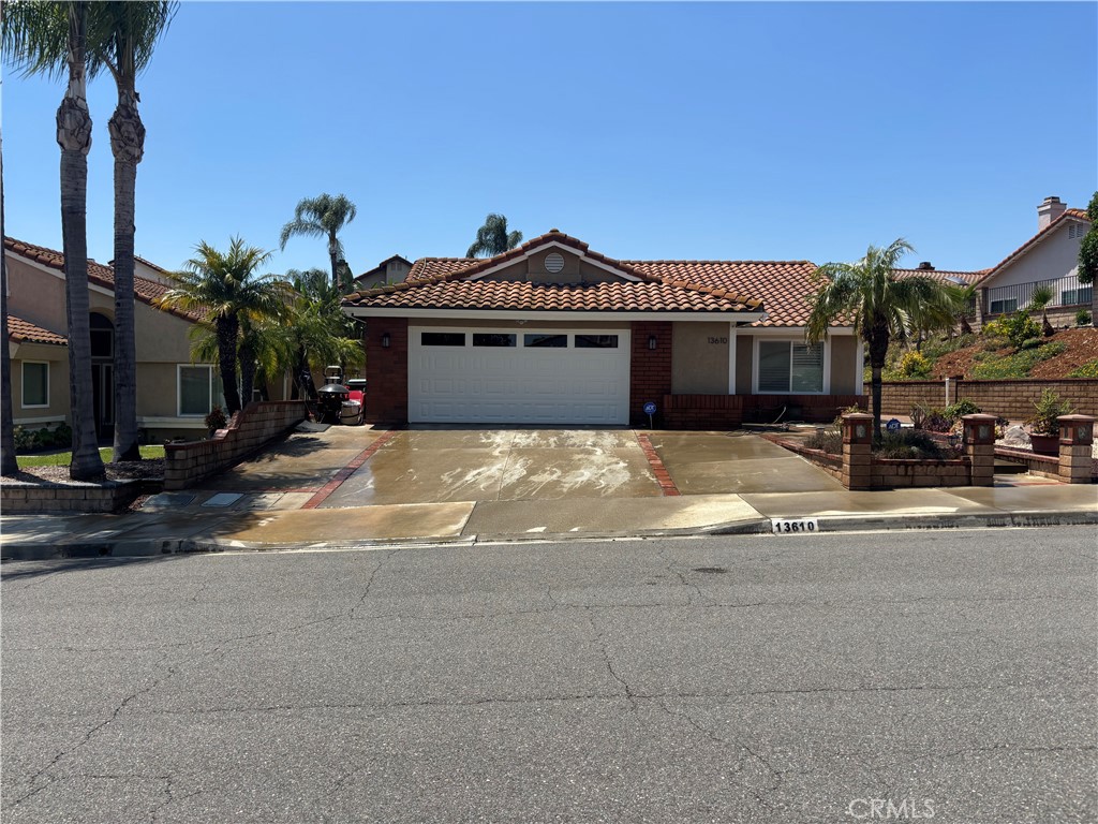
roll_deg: -0.2
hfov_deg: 67.3
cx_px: 549
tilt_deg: -1.4
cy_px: 412
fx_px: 825
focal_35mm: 26
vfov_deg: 53.1
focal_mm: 5.96
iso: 50
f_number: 1.6
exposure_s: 1/3413
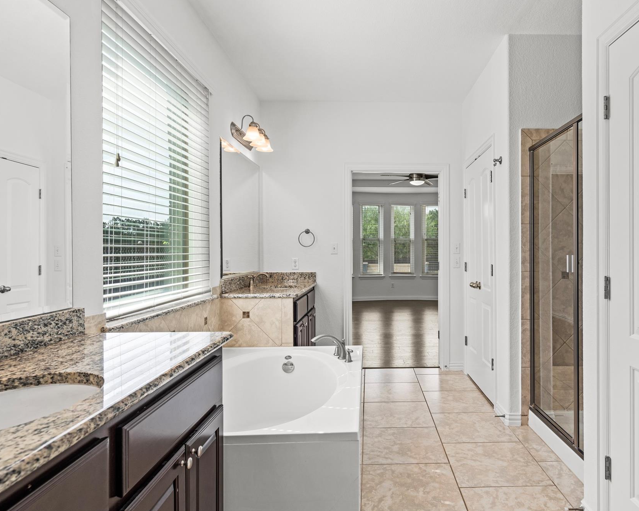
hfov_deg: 74.3
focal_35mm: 22
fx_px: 416
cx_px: 380
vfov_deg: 63.1
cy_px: 255
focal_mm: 19
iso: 160
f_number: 8
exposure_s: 1/20
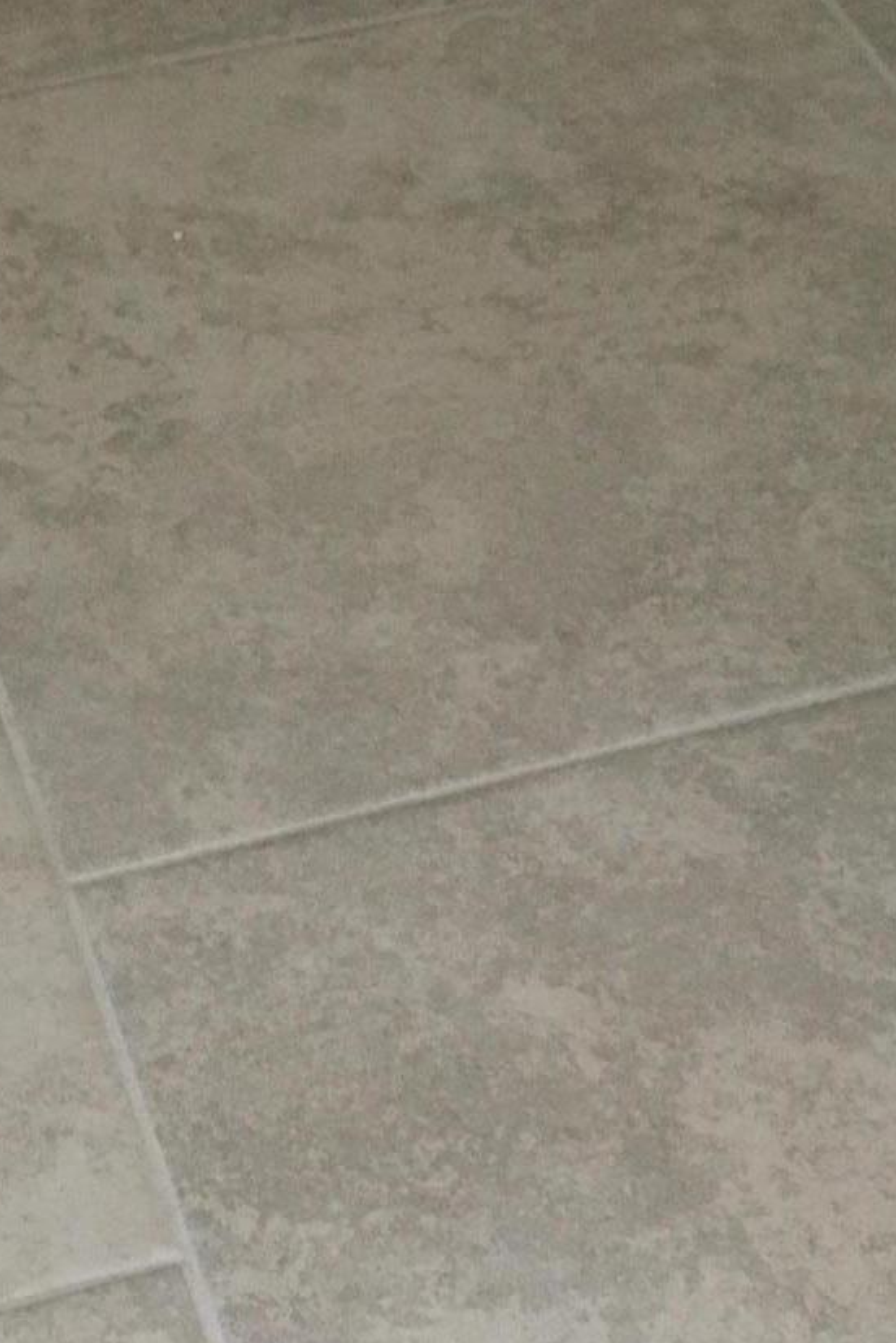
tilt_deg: -47.1
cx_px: 337
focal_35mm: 73
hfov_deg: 18.6
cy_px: 815
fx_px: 2724
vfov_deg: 27.6
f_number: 2.2
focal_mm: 4.15
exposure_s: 1/30
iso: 125
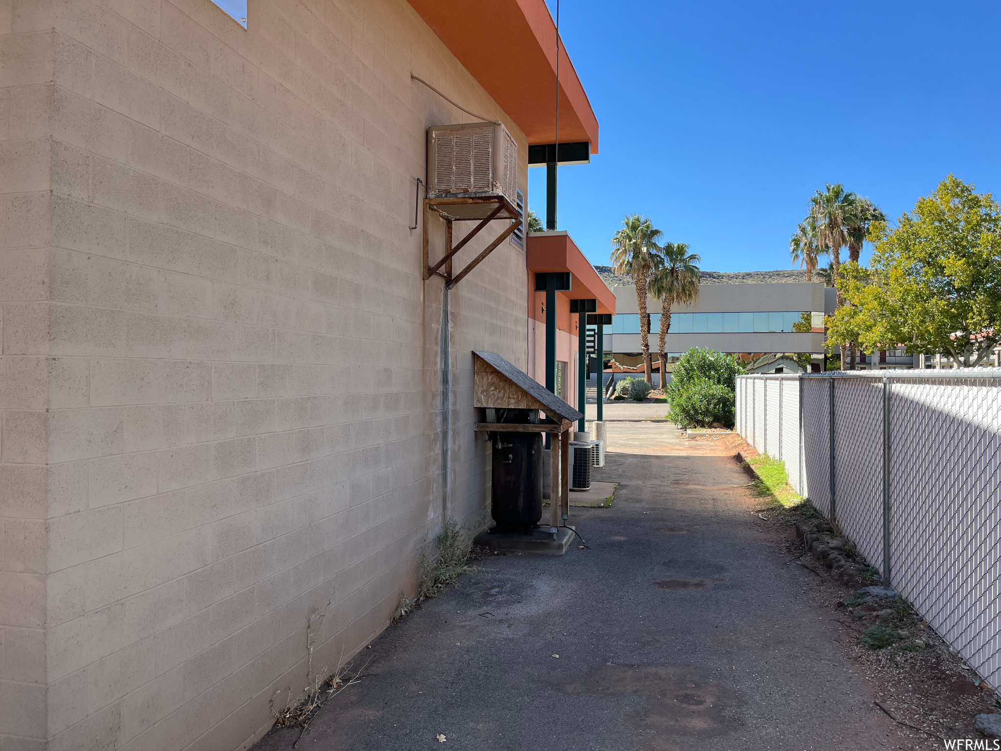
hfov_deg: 67.3
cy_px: 376
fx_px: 752
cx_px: 500
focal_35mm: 26
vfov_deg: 53.1
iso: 50
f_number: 1.6
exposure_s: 1/1212
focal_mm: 5.1
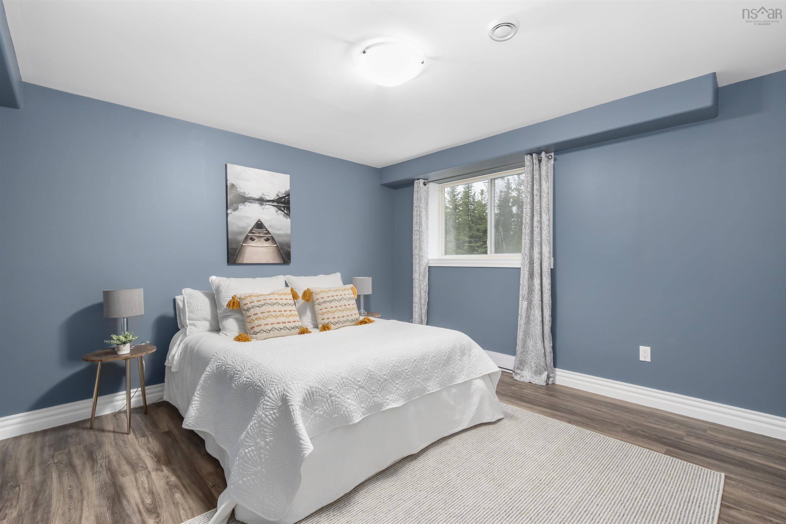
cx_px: 393
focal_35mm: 15
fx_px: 327
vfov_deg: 77.3
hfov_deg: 100.4
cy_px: 262
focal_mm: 10
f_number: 10
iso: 400
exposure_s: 1/6
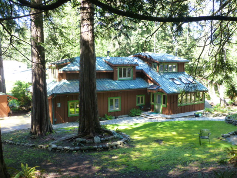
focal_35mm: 39
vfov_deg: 36.8
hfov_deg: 47.9
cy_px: 89
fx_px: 267
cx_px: 118
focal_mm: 6.9
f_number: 3.9
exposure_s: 1/60
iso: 250
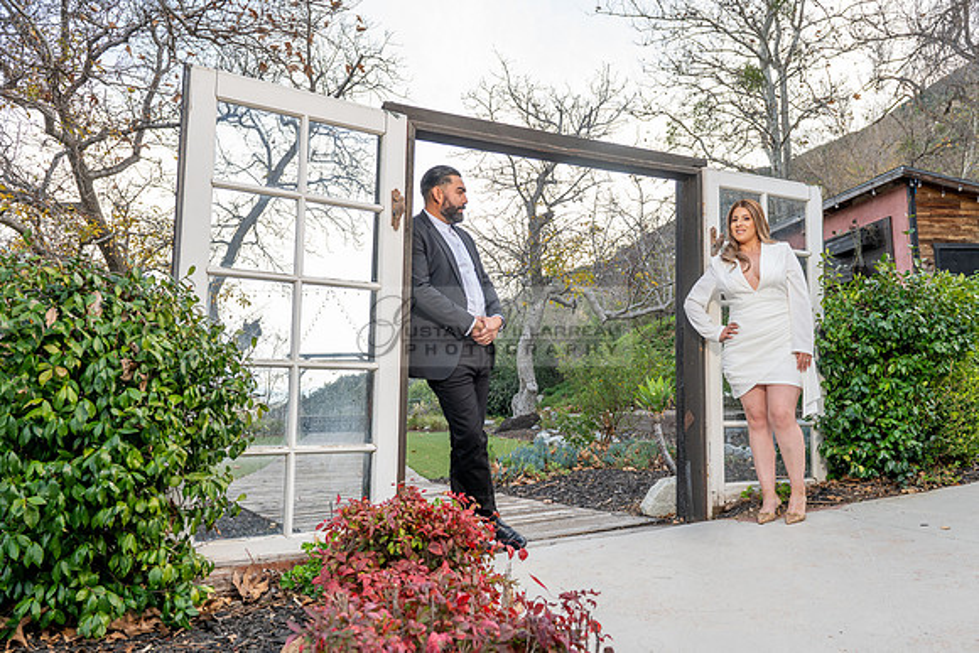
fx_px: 726
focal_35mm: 27
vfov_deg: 48.4
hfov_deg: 67.9
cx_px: 521
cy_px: 325
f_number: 5.6
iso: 200
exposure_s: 1/125
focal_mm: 24
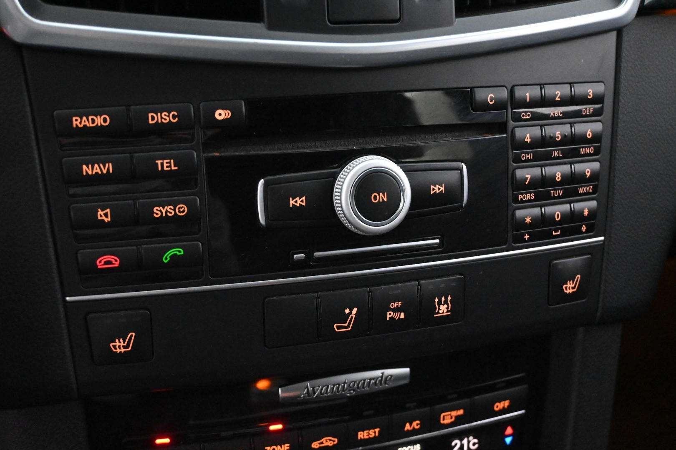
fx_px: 859
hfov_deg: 43.0
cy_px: 225
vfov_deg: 29.4
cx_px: 338
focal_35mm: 46
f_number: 4.8
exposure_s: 1/50
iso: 11400
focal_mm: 30.5
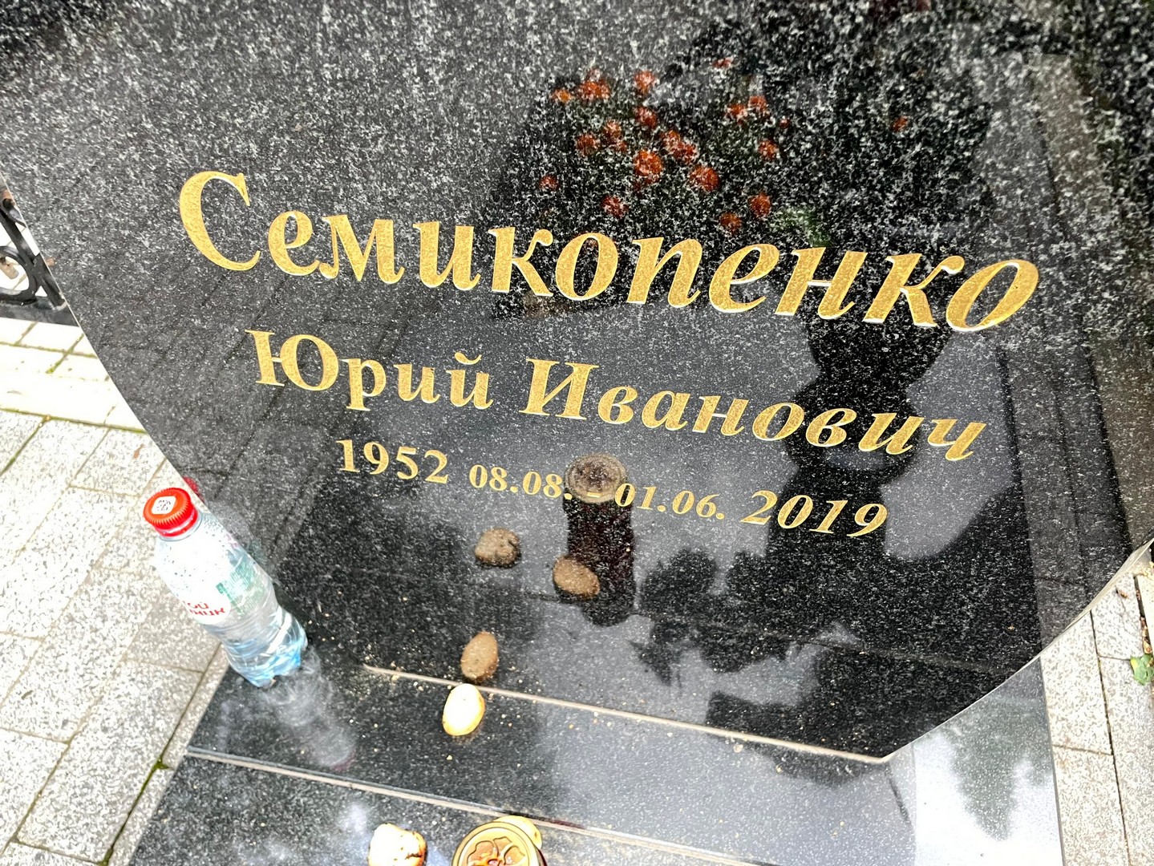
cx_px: 577
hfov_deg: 67.3
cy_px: 433
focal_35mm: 26
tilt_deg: -49.4
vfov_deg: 53.1
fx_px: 867
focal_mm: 4.2
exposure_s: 1/88
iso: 125
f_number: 1.6
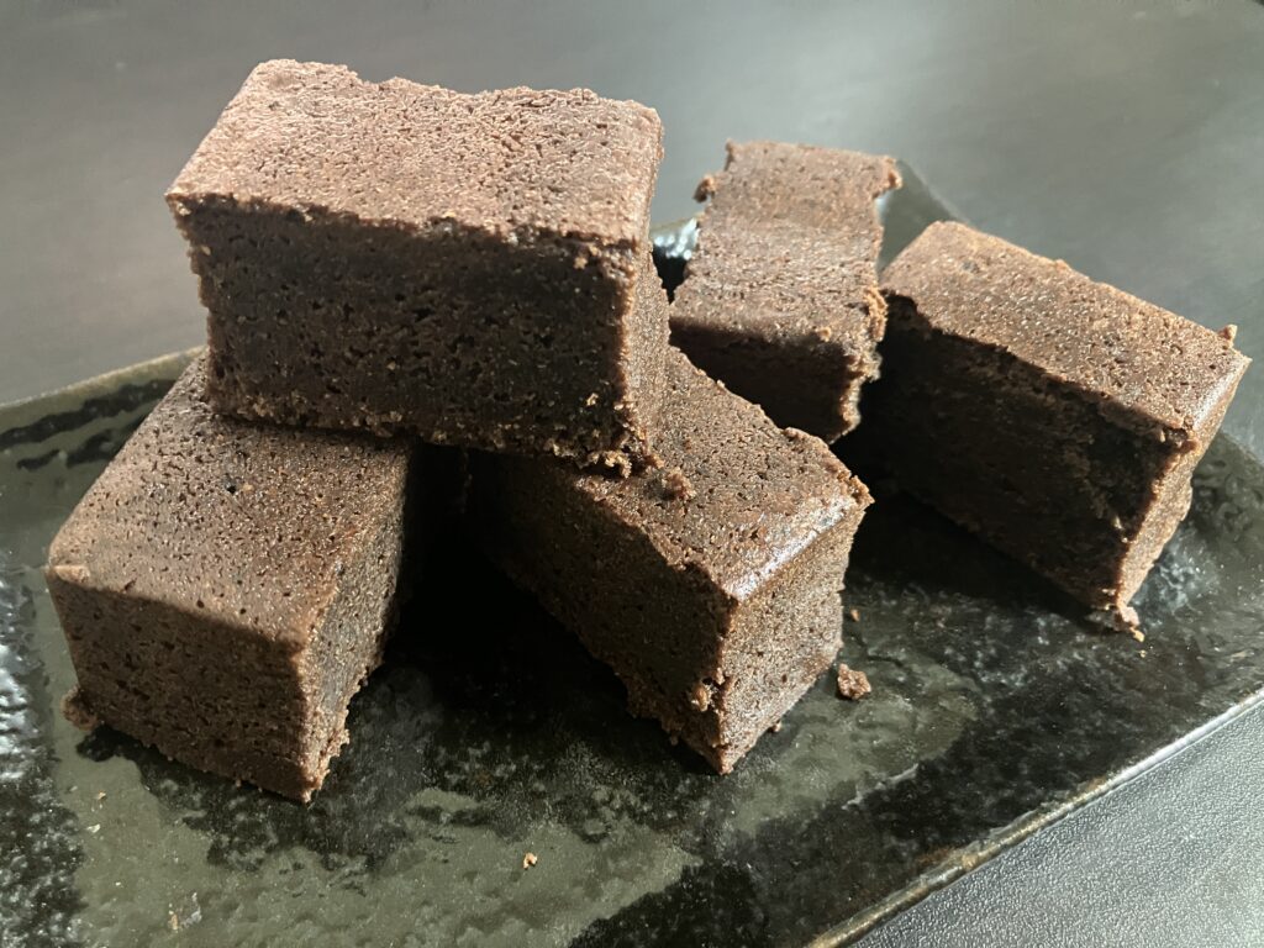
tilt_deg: -48.4
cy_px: 474
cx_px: 632
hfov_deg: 63.4
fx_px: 1022
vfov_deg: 49.7
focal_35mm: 28
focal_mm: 3.99
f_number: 1.8
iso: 640
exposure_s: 1/21
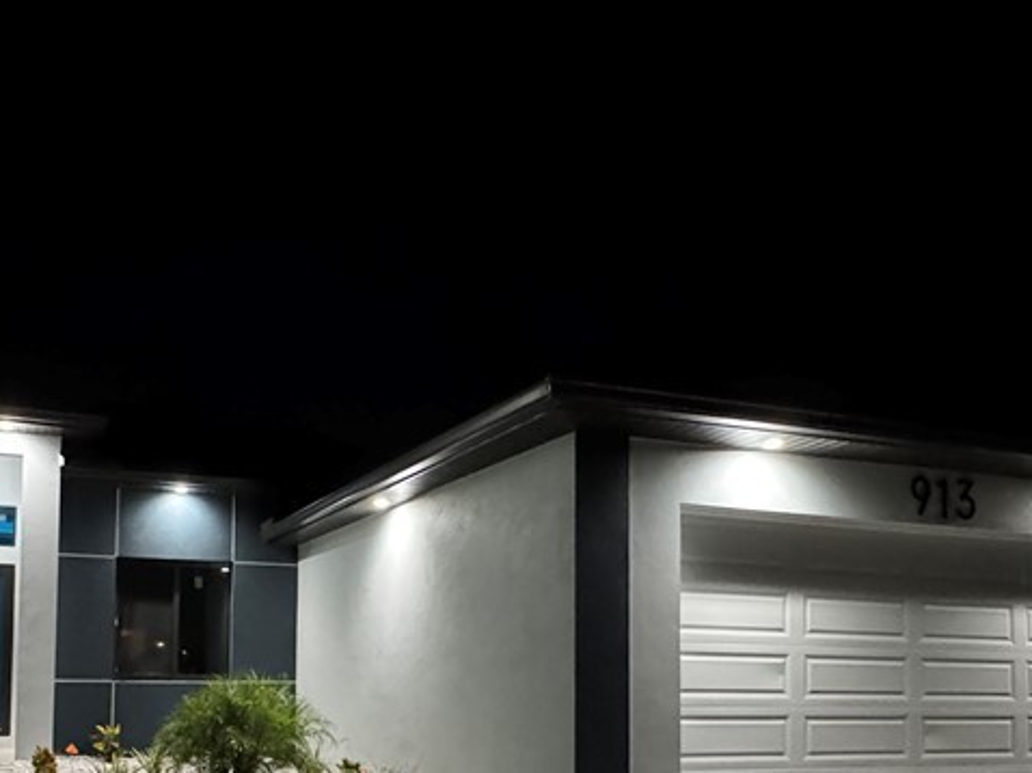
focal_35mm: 30
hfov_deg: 58.0
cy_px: 620
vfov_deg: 44.5
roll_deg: -0.9
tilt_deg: +1.8
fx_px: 894
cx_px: 307
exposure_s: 1/40
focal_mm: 2.22
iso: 1250
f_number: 2.2
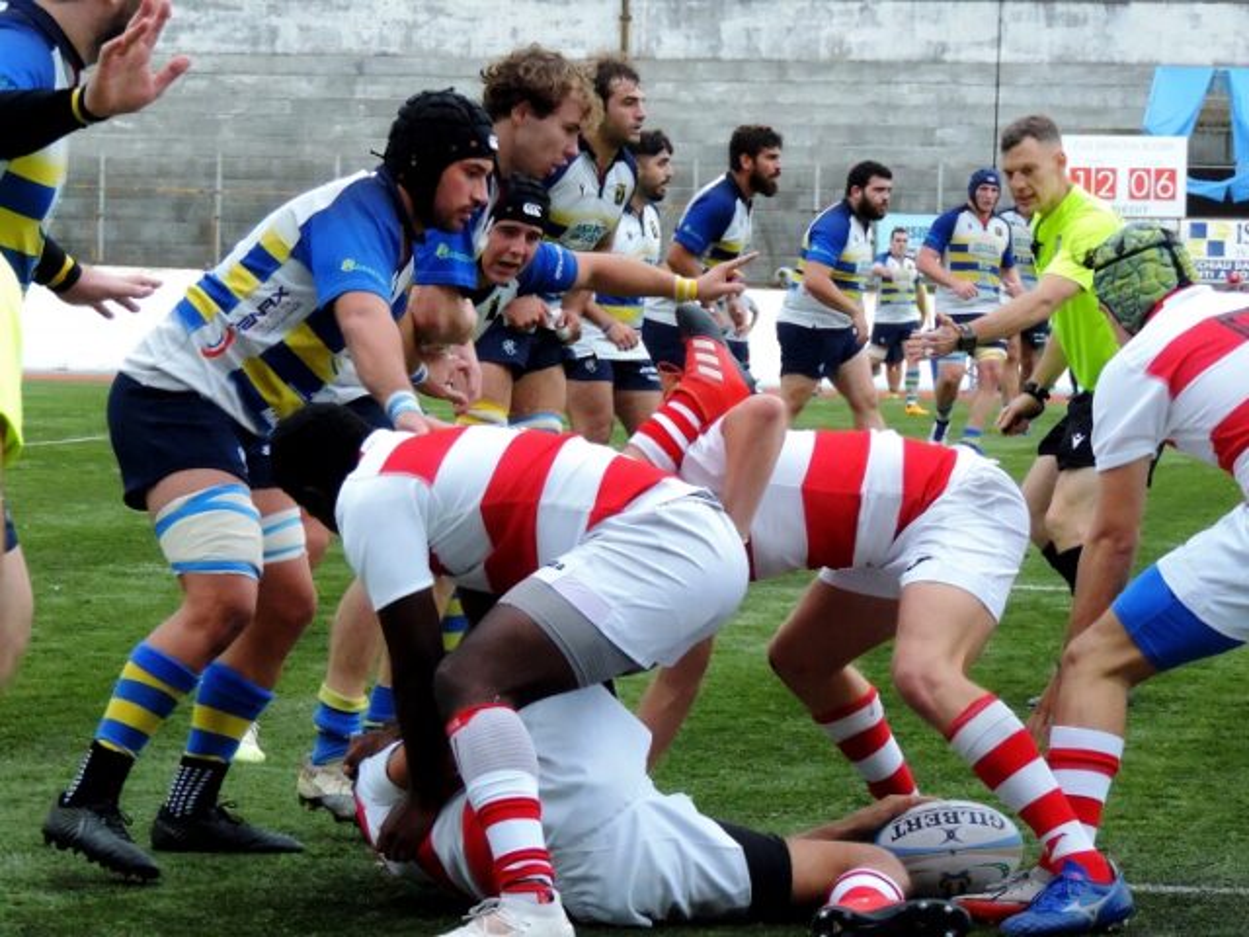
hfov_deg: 12.7
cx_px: 624
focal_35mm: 155
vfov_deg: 9.6
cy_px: 468
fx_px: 5593
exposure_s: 1/640
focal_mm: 27.6
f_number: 4.4
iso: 1600
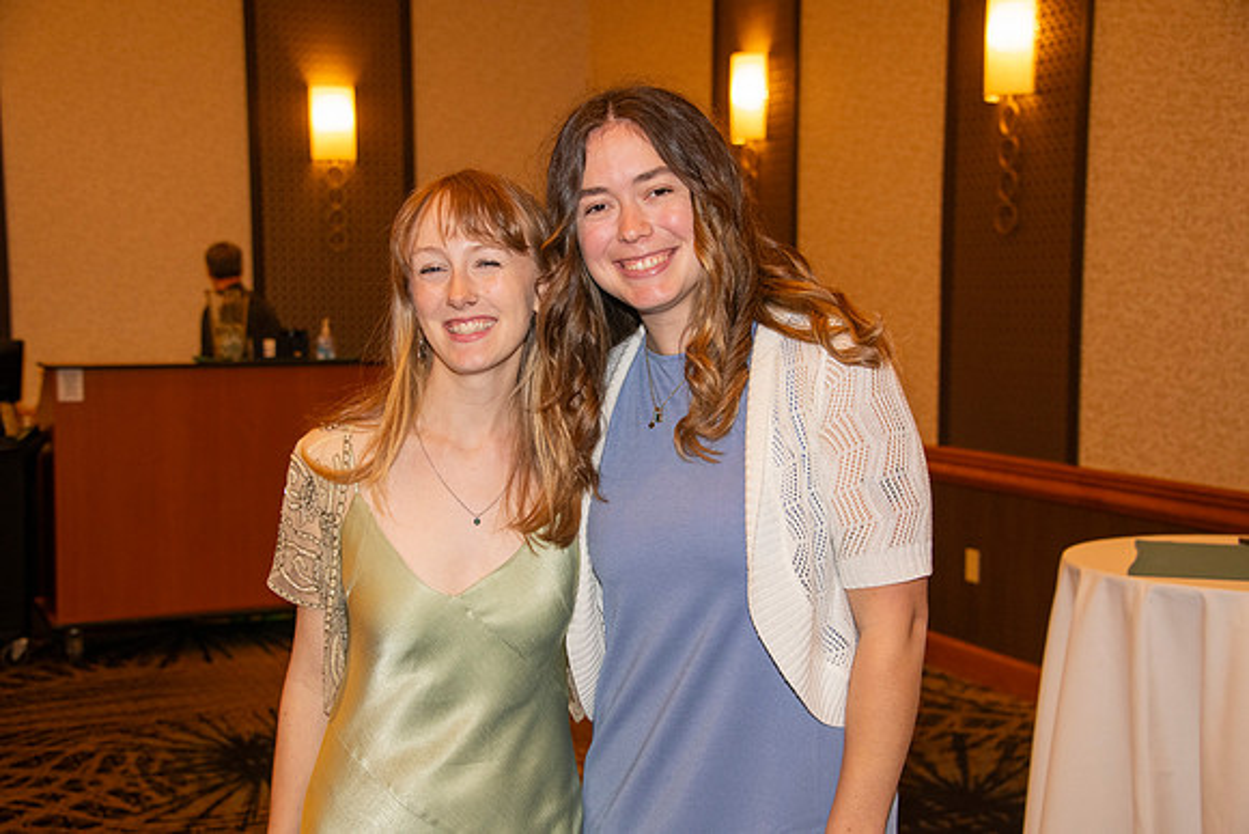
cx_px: 624
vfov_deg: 24.6
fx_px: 1909
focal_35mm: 55
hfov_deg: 36.2
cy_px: 417
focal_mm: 55
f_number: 5.6
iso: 2000
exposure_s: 1/60
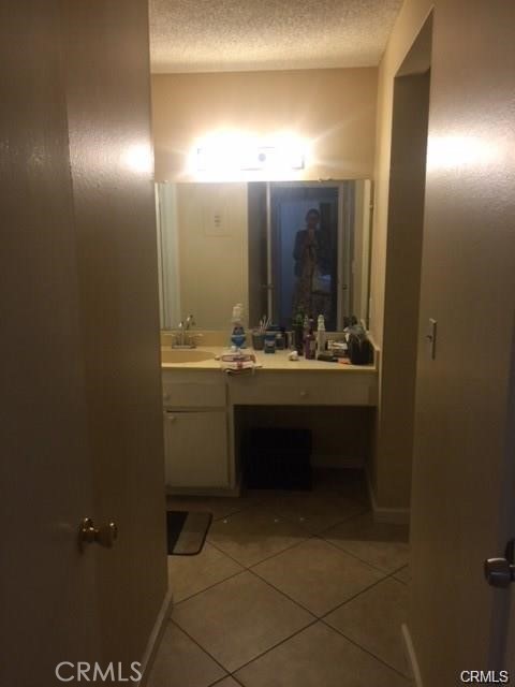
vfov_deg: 61.7
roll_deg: -1.9
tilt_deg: -9.3
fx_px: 575
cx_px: 258
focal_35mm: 29
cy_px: 344
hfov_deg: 48.2
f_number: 2.2
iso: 32
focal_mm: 4.15
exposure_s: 1/15
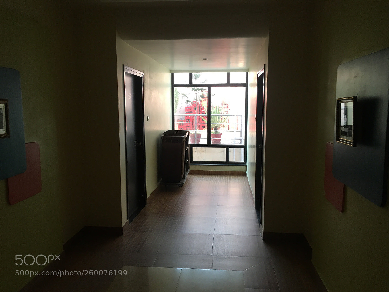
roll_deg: +0.0
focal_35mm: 29
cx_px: 194
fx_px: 326
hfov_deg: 61.7
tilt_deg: -7.3
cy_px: 146
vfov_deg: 48.2
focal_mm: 4.15
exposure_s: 1/33
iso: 80
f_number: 2.2
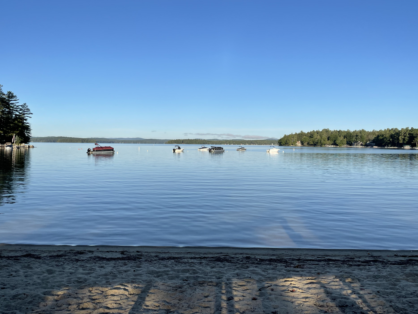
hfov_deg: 63.4
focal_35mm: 28
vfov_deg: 49.7
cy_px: 153
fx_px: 338
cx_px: 201
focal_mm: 4.2
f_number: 1.6
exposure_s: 1/3731
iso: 32
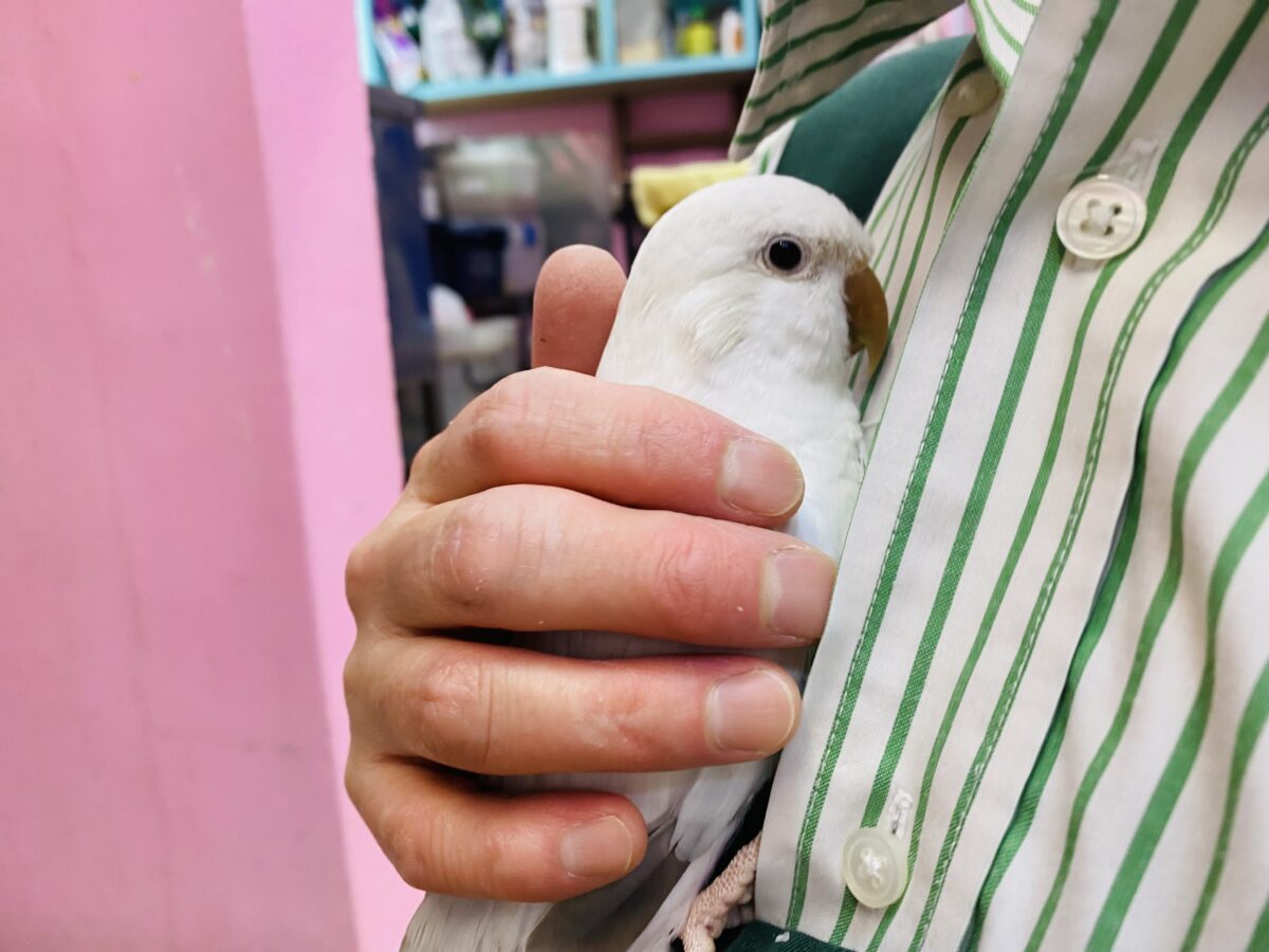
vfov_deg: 54.9
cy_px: 476
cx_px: 634
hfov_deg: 69.4
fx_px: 916
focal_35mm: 25
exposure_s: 1/50
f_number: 1.8
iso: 80
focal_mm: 4.25
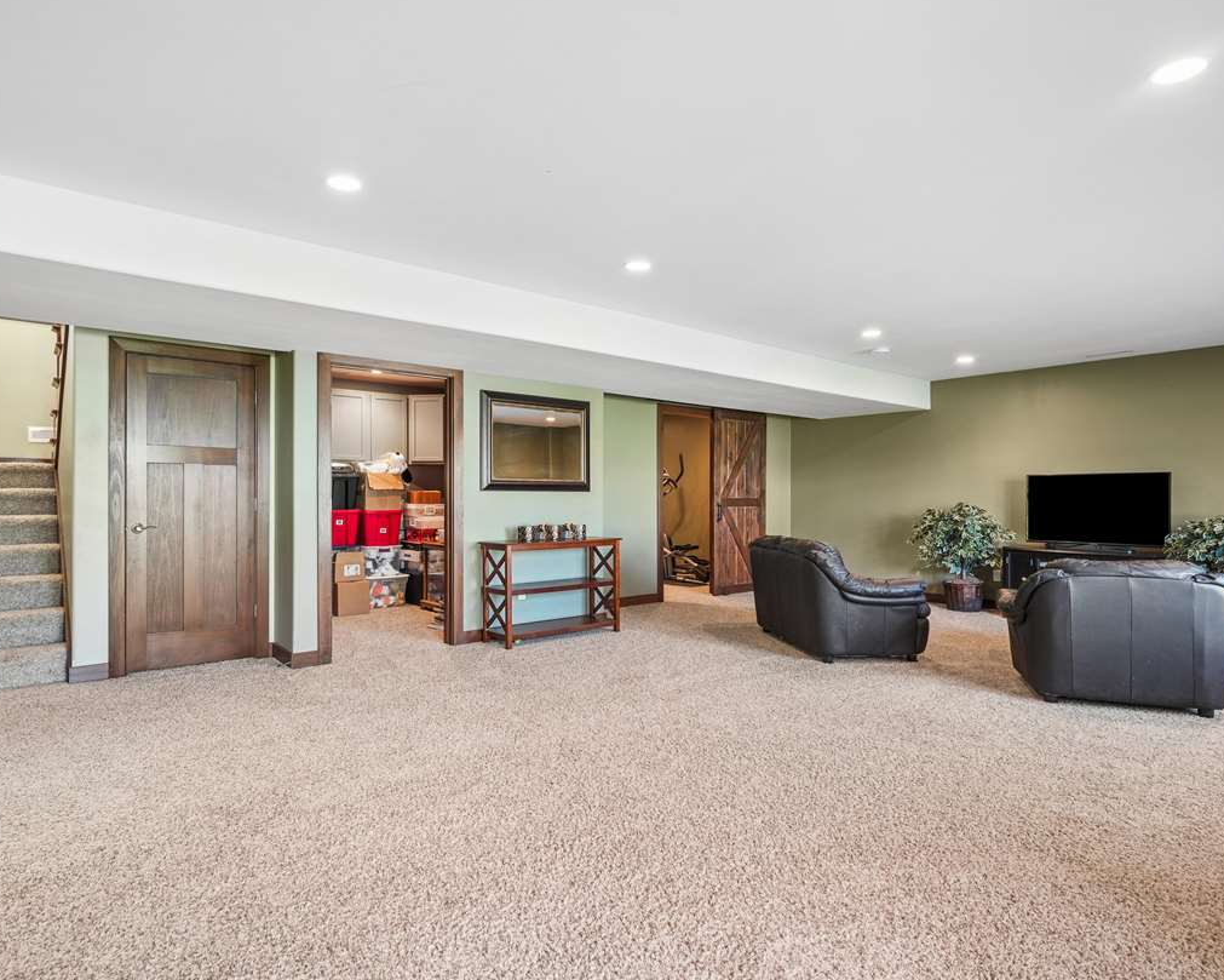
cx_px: 602
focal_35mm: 19
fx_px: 688
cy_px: 469
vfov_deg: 70.8
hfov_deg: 83.3
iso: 400
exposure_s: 1/3.33
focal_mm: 16
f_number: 10
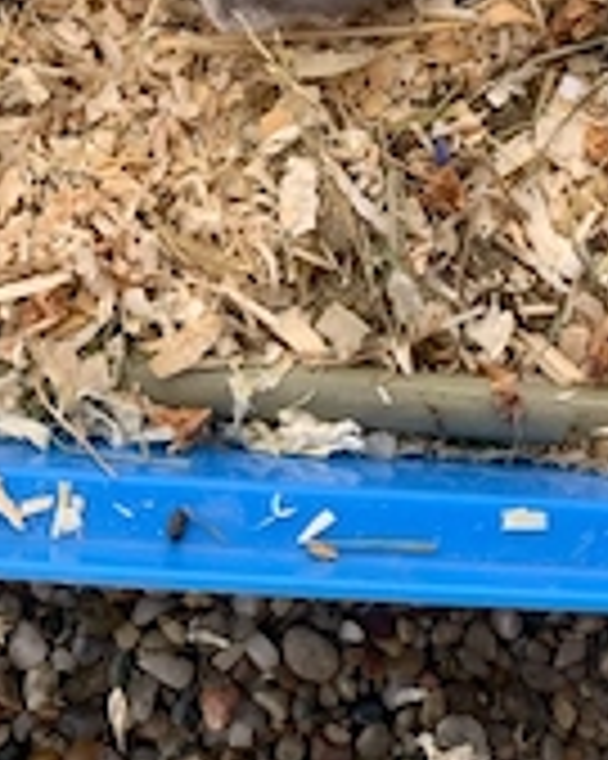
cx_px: 347
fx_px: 1351
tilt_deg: -70.7
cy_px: 31
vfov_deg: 29.7
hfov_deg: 25.3
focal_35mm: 60
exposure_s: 1/368
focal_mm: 4.25
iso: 25
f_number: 1.8
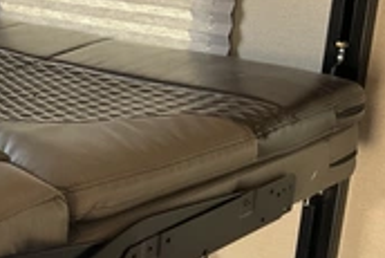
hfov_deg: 26.7
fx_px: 749
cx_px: -27
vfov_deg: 19.5
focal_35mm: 70
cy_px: 150
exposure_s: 1/94
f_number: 1.8
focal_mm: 3
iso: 64
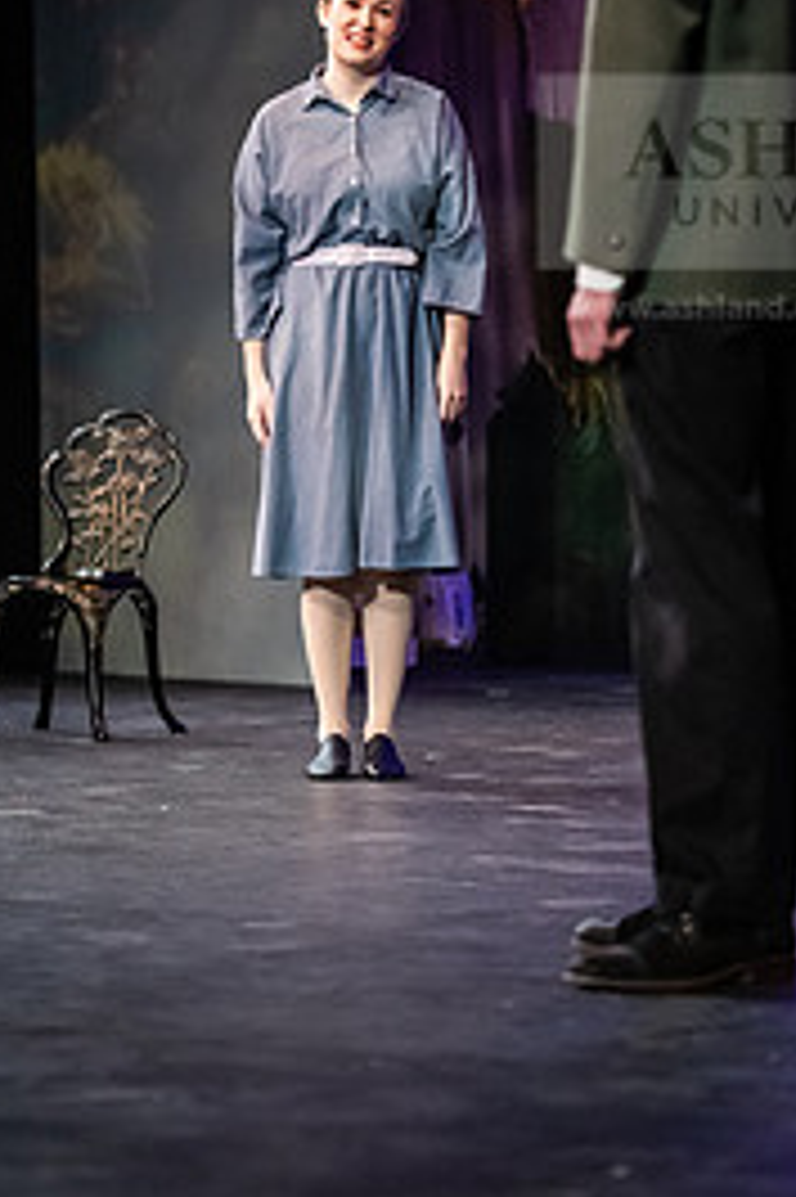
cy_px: 356
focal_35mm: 144
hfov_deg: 9.5
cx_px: 468
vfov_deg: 14.2
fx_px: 4782
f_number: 2.8
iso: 5000
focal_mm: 85
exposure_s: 1/400
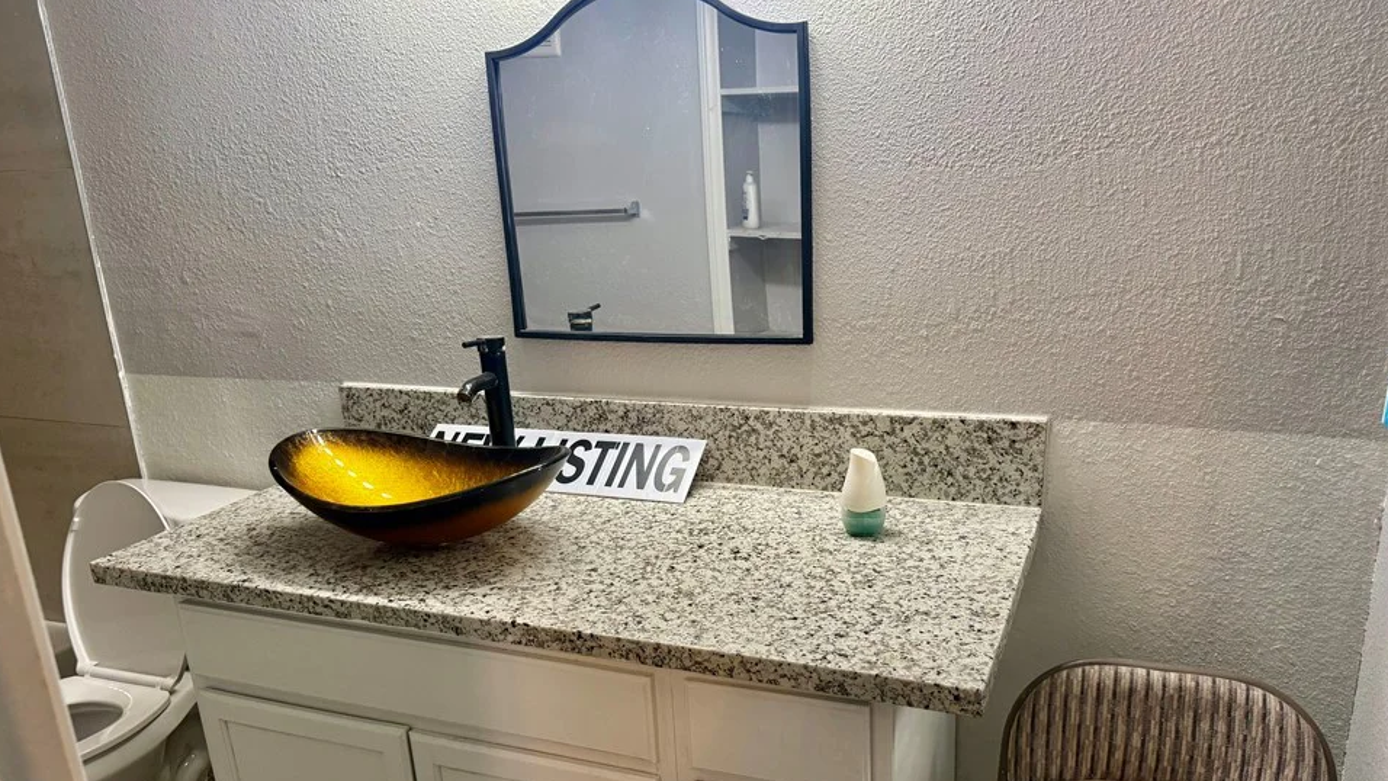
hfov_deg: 67.9
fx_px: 1031
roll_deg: +2.5
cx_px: 711
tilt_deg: -16.9
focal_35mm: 28
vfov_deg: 41.1
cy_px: 499
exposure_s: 1/60
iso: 160
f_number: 1.78
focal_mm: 6.76
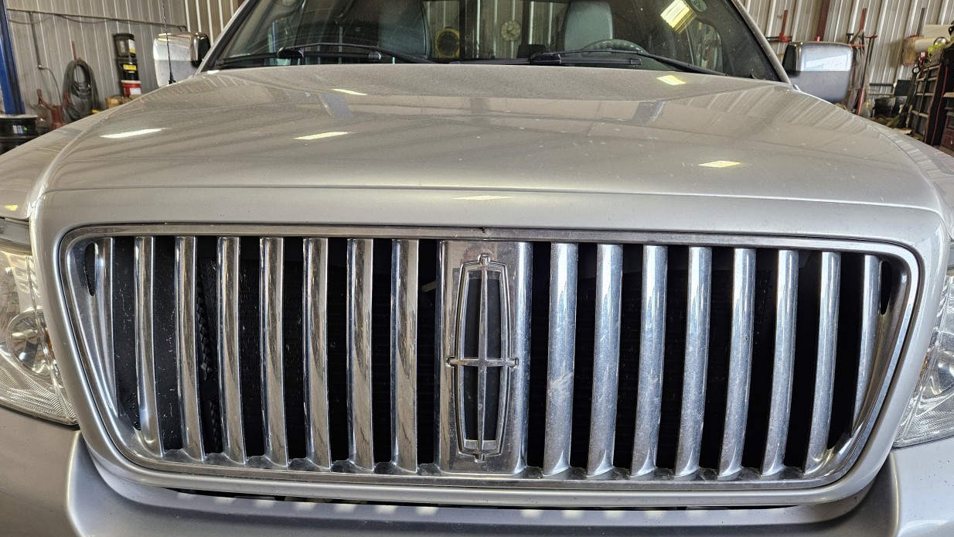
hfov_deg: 71.9
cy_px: 300
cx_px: 489
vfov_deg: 44.3
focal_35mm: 26
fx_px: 658
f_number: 1.8
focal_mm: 5.4
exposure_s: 1/120
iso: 125
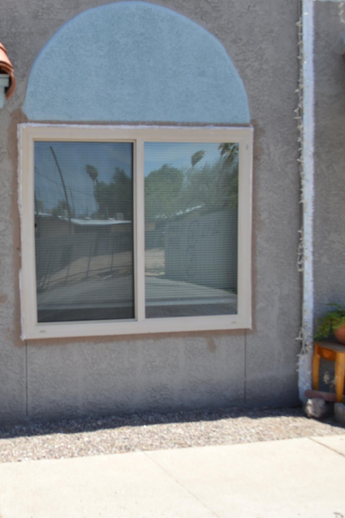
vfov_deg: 39.6
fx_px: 719
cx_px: 7
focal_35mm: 50
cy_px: 258
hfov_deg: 25.7
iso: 100
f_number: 8
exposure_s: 1/250
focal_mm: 22
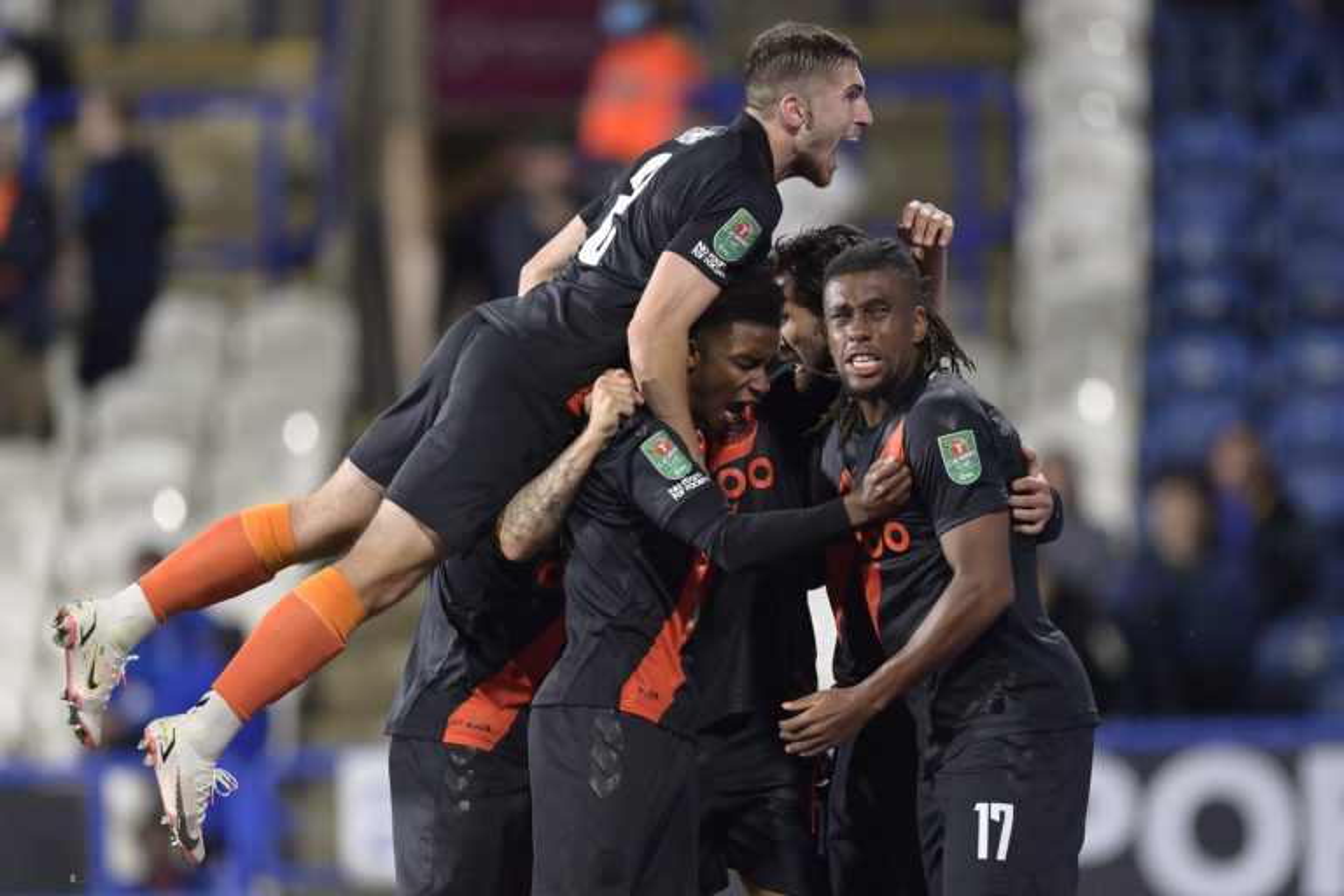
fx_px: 14932
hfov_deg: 5.2
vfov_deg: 3.4
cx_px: 672
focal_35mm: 400
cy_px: 448
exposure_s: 1/1000
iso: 2000
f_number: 2.8
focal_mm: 400
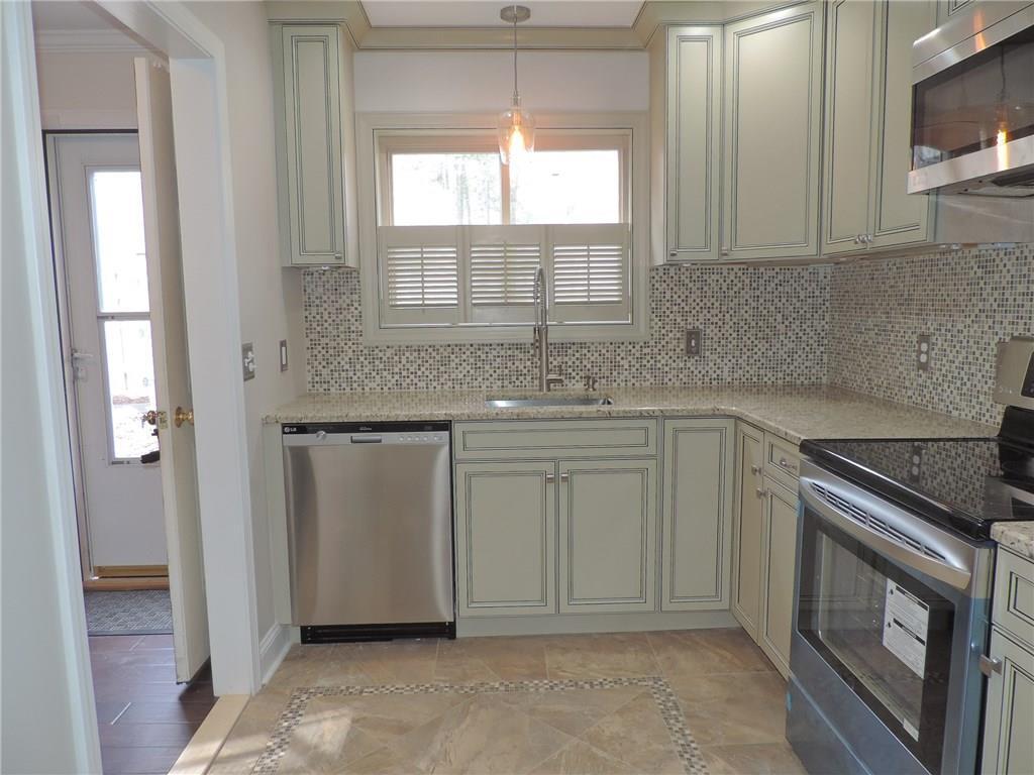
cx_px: 517
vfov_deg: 56.8
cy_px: 388
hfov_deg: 71.6
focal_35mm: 24
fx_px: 717
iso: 160
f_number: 3
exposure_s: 1/40
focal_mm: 4.3
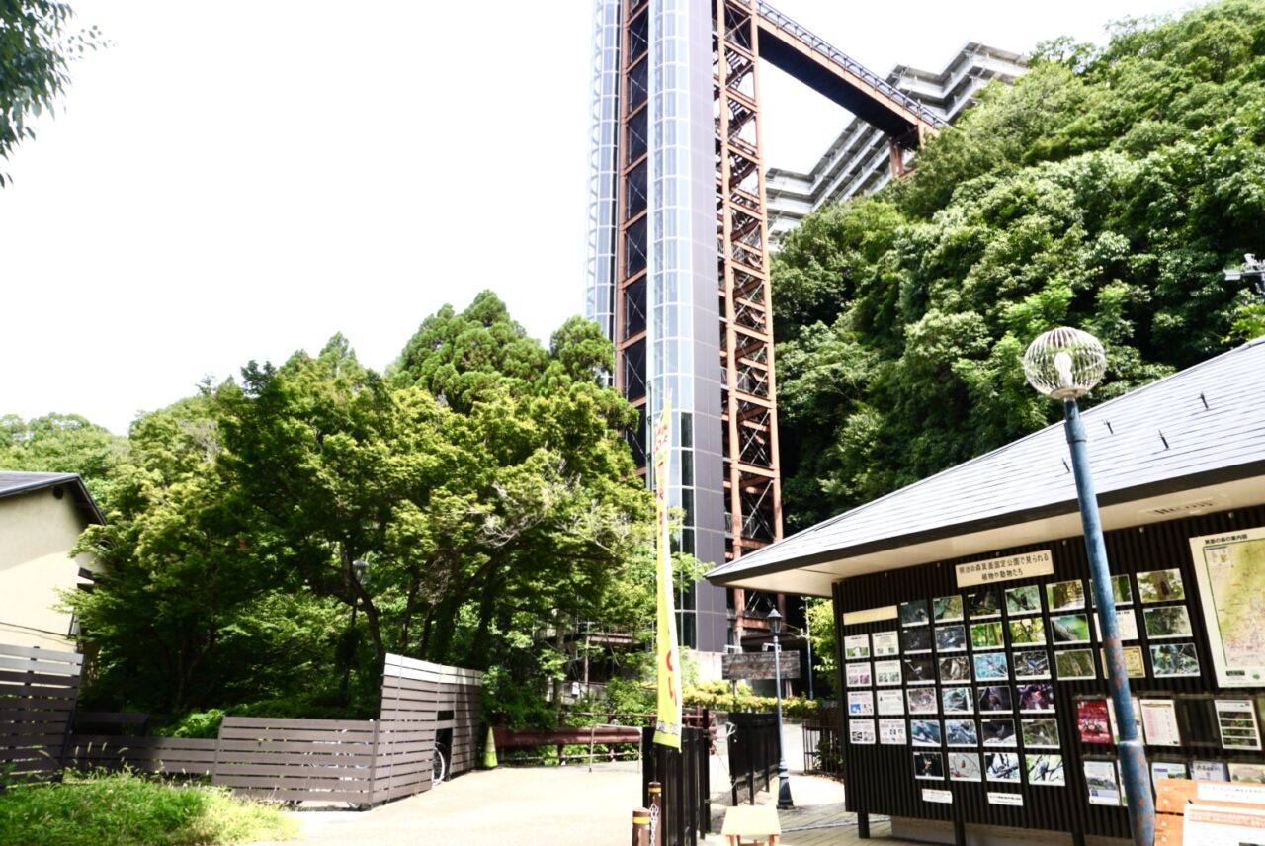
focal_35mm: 24
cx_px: 632
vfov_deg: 53.2
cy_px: 423
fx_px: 844
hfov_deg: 73.7
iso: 100
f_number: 8
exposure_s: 1/125
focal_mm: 16
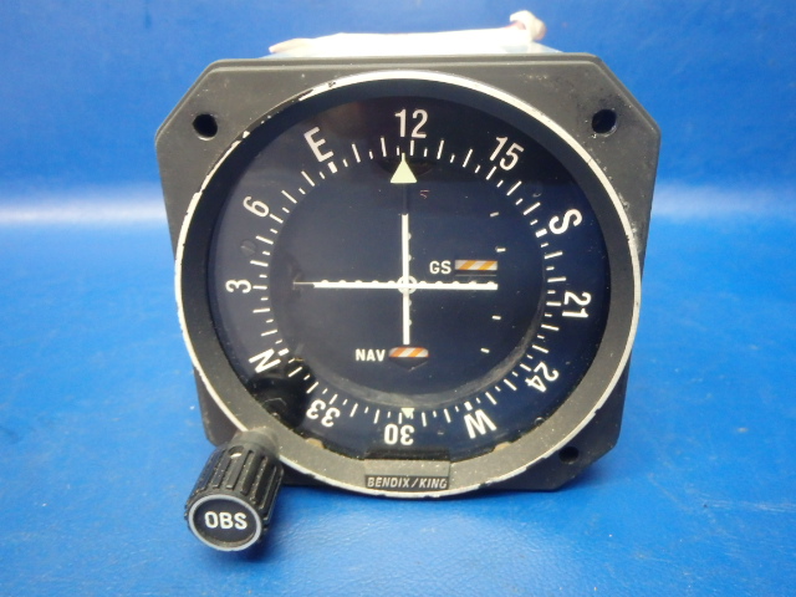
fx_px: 644
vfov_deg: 49.7
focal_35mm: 28
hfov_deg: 63.4
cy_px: 298
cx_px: 398
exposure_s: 1/15
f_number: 3.9
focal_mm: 5
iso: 800
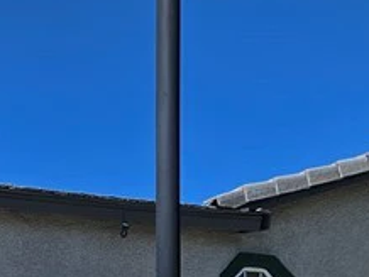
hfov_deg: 15.7
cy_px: 557
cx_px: -286
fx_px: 1153
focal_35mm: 108
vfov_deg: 12.2
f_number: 1.8
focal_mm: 5.4
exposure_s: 1/2016
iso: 25
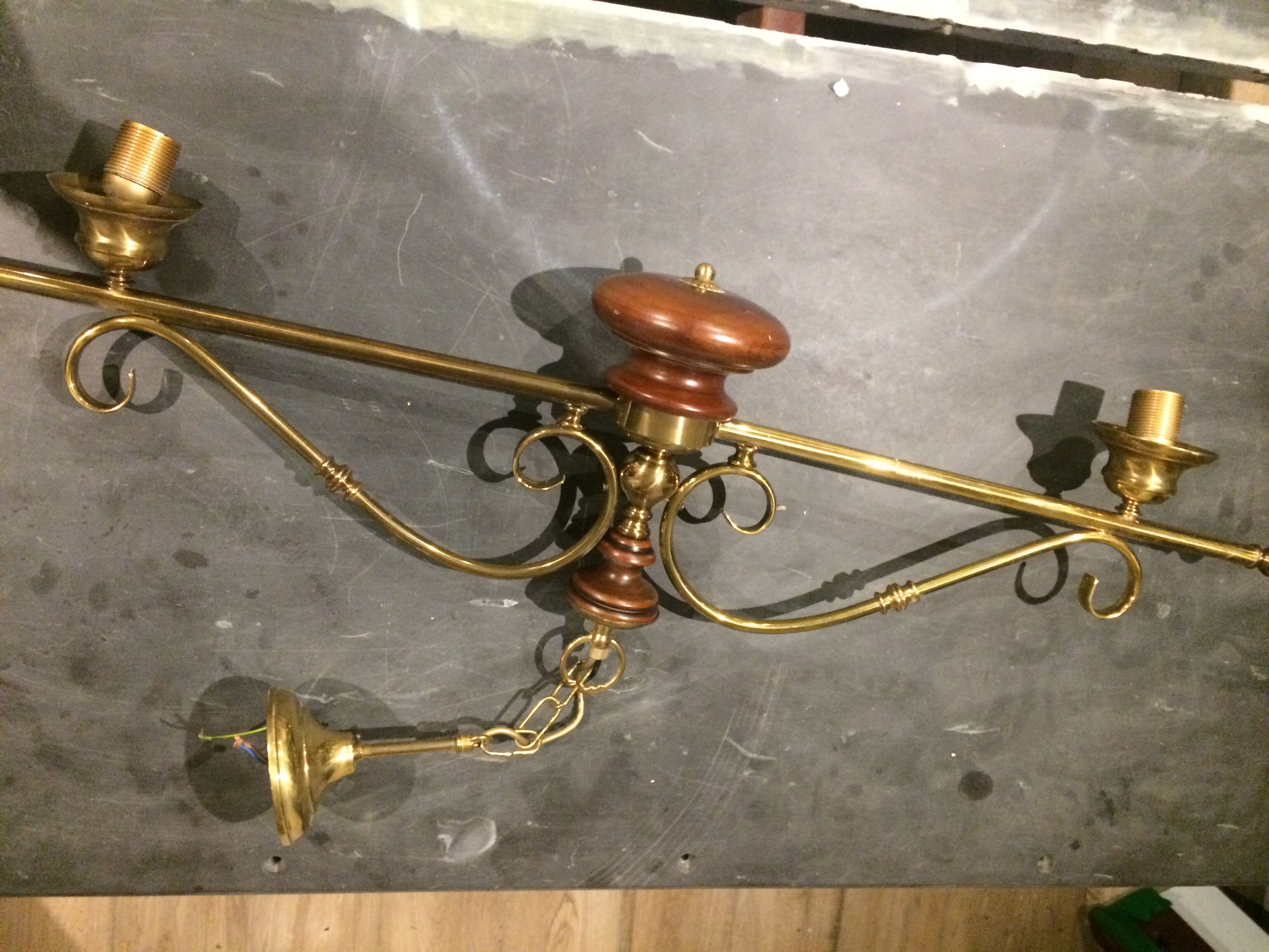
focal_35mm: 29
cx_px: 634
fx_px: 1063
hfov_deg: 61.7
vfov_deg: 48.2
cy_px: 476
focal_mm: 4.15
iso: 400
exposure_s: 1/17
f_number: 2.2
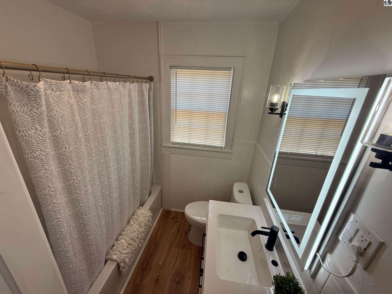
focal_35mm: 14
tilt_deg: -20.4
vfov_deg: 85.7
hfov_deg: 102.1
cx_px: 196
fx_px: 159
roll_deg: -2.6
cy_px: 147
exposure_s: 1/134
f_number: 2.2
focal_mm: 2.22
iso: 50
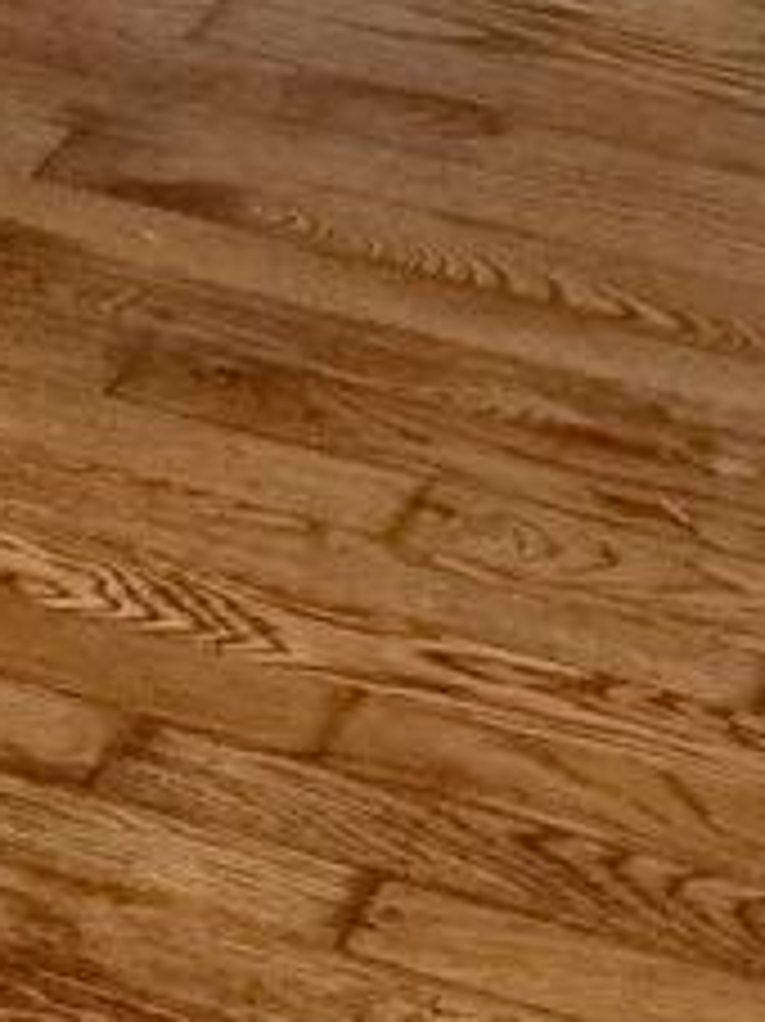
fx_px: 5191
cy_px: -1954
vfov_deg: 9.2
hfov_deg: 8.4
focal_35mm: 176
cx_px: -99
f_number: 1.7
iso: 64
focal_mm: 4.25
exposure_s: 1/120
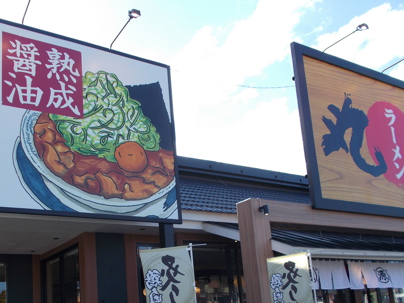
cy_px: 228
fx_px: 467
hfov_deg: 46.5
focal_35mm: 40
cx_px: 159
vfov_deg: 35.2
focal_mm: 4.6
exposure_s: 1/400
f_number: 3.2
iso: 80
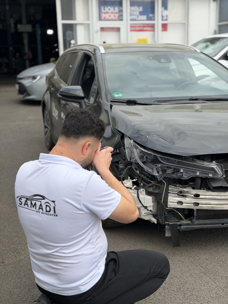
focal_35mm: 48
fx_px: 422
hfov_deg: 30.3
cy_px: 152
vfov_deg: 39.7
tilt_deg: -12.6
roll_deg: +1.5
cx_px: 114
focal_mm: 6.76
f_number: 1.78
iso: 80
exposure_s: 1/2762
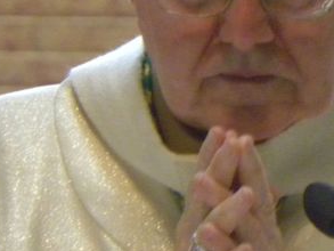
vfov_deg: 1.0
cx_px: 267
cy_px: 210
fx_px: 14923
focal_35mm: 1546
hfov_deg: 1.3
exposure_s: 1/32.4
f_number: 5
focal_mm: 75.7
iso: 400
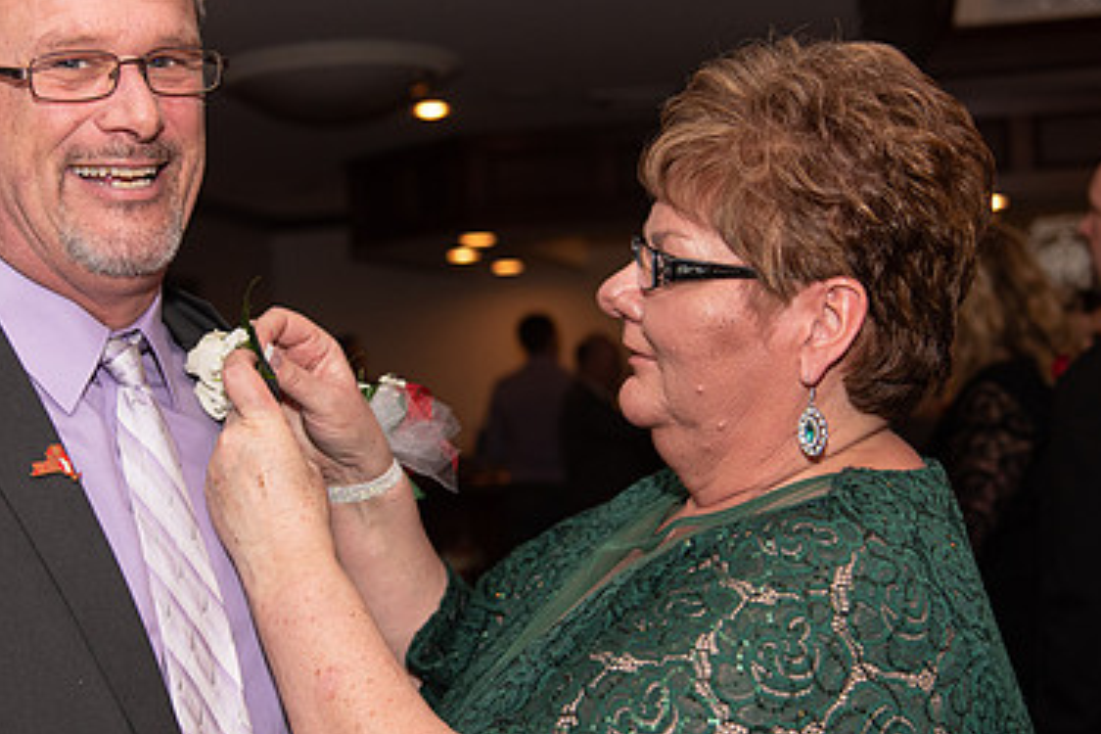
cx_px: 423
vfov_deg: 20.0
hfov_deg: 29.6
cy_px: 351
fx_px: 2080
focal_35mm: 68
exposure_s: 1/200
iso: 800
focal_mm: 44
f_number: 4
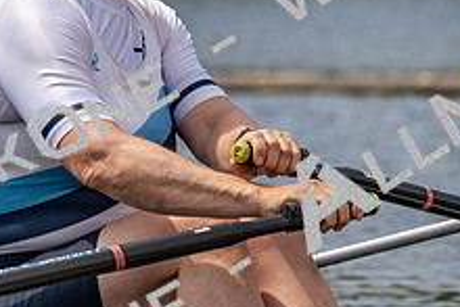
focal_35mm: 528
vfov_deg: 2.6
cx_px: 117
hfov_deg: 3.9
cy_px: 55
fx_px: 6751
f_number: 5.6
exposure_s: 1/1600
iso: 200
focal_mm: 200
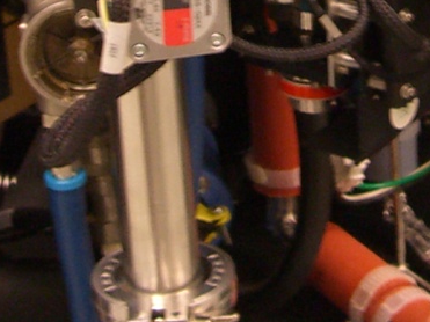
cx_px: 398
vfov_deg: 8.7
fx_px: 2037
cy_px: -253
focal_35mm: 164
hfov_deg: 12.0
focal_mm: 6.2
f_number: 2.7
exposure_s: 1/20
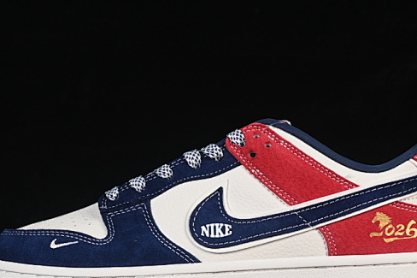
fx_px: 1424
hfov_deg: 16.7
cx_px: 220
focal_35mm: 123
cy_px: 166
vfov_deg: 11.1
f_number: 8
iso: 160
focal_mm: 50
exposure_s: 1/80
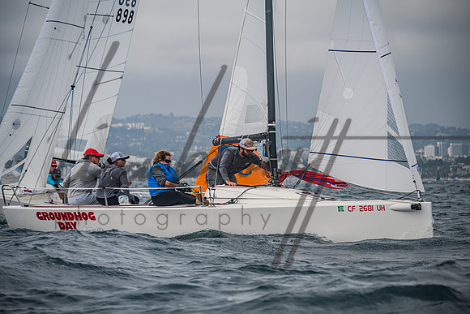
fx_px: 2612
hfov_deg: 10.3
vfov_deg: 6.9
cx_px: 235
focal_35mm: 200
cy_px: 157
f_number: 6.3
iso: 160
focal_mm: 200
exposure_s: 1/1000
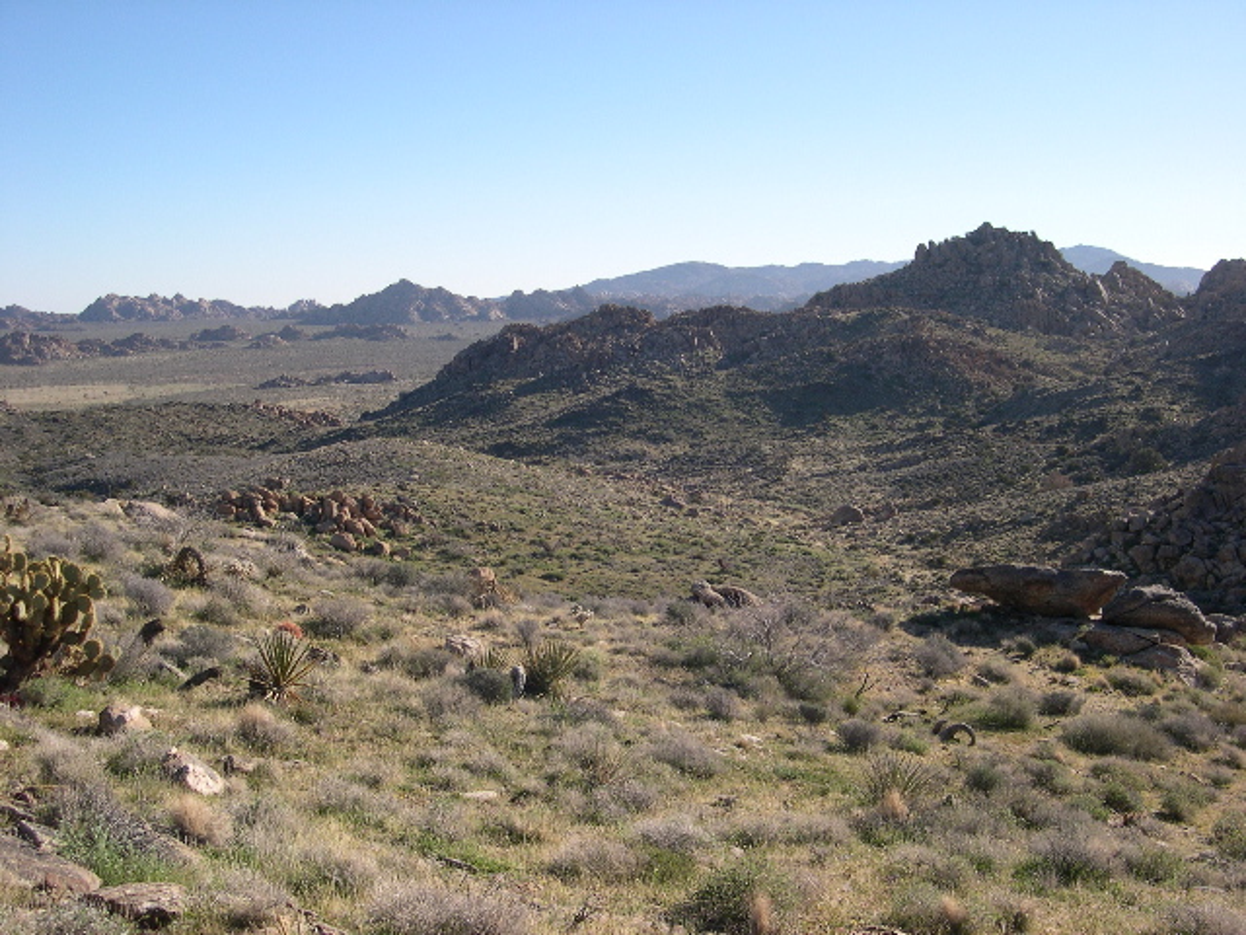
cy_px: 468
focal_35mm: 38
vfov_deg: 37.7
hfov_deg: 49.0
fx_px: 1368
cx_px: 623
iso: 100
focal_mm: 8
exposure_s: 1/189
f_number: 7.6
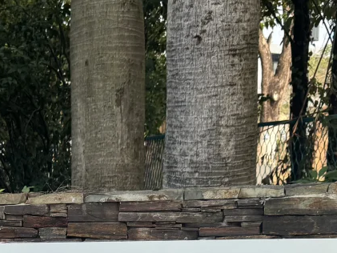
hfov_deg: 22.4
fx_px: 799
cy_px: 355
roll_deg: -0.6
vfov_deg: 16.7
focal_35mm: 82
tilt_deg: -8.2
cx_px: -37
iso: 80
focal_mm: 6.76
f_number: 1.78
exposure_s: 1/1456
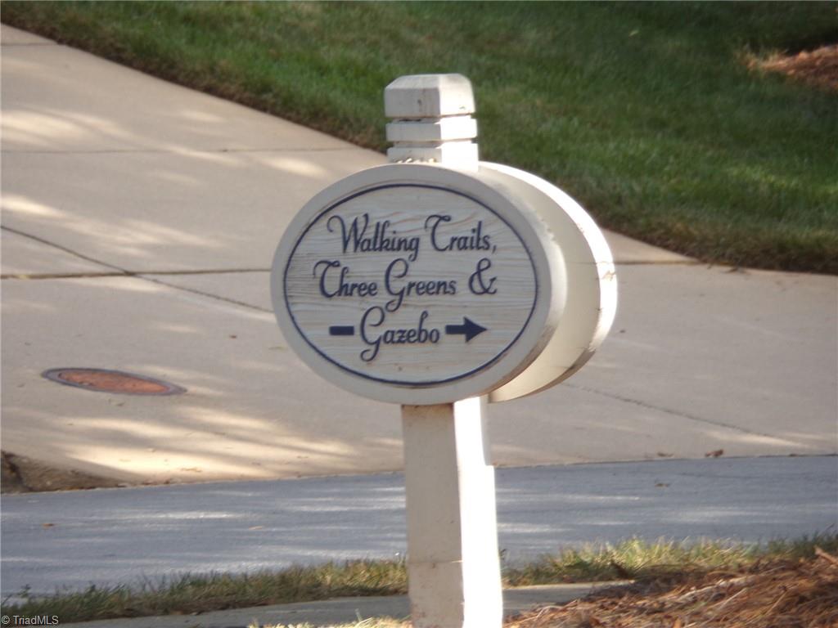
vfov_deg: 2.7
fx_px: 13097
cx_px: 419
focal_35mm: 541
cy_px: 314
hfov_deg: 3.7
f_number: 6.1
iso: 80
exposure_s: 1/110
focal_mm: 96.9
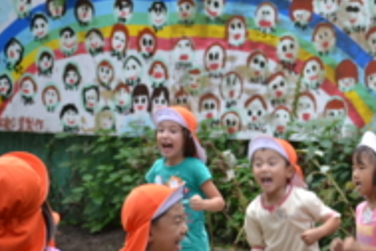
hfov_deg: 8.1
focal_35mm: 254
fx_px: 2653
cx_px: 281
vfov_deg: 5.4
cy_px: 142
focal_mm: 80
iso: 140
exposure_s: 1/125
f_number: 5.6
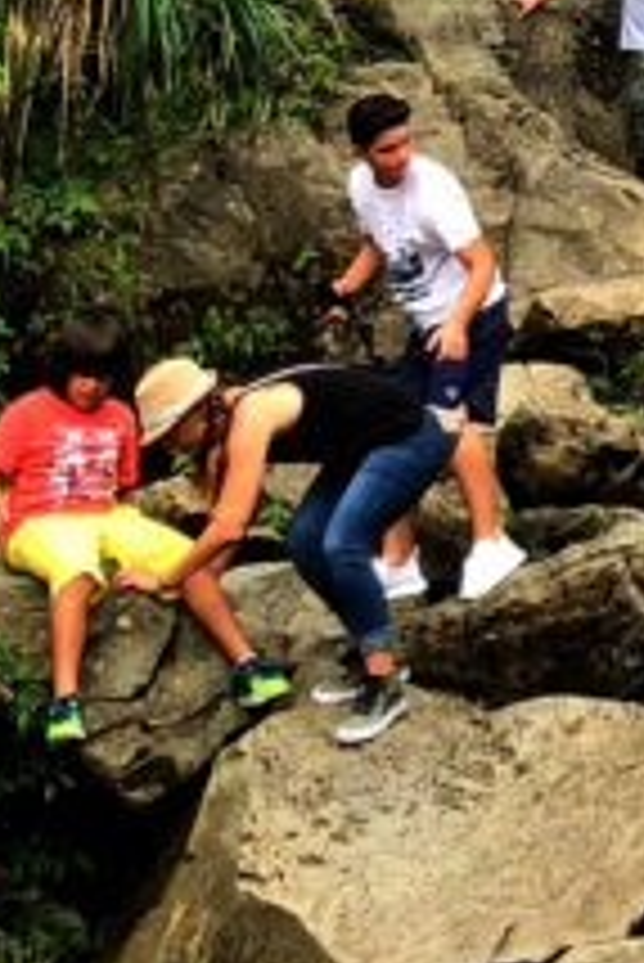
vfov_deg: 13.8
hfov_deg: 8.9
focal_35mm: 144
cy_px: -180
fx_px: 3857
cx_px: 1378
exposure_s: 1/296
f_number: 1.8
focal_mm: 3.99
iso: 20
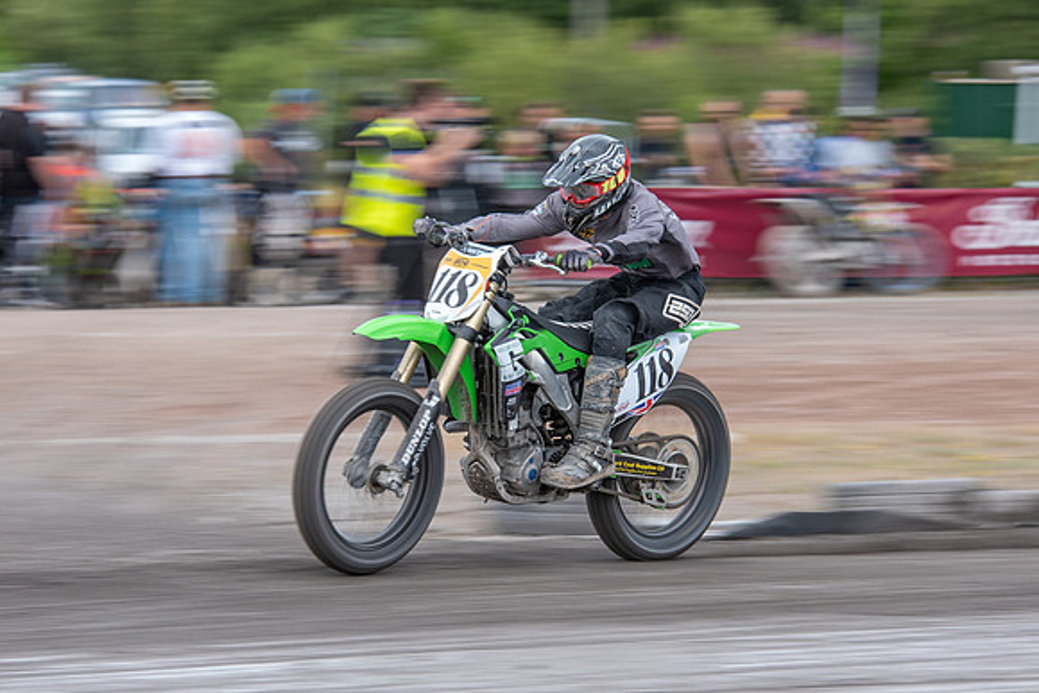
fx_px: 6723
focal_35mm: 233
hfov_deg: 8.8
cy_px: 401
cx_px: 512
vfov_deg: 5.9
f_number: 8
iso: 200
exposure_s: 1/160
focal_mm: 150
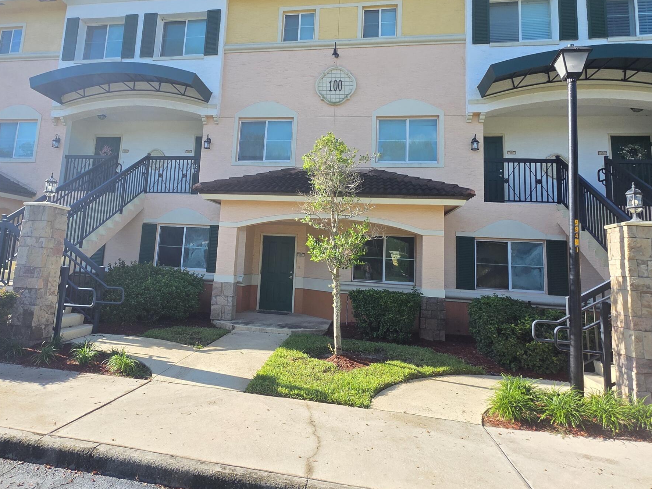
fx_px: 414
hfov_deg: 76.0
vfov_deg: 60.6
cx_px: 282
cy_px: 199
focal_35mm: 22
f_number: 1.9
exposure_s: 1/714
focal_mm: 2.2
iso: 40
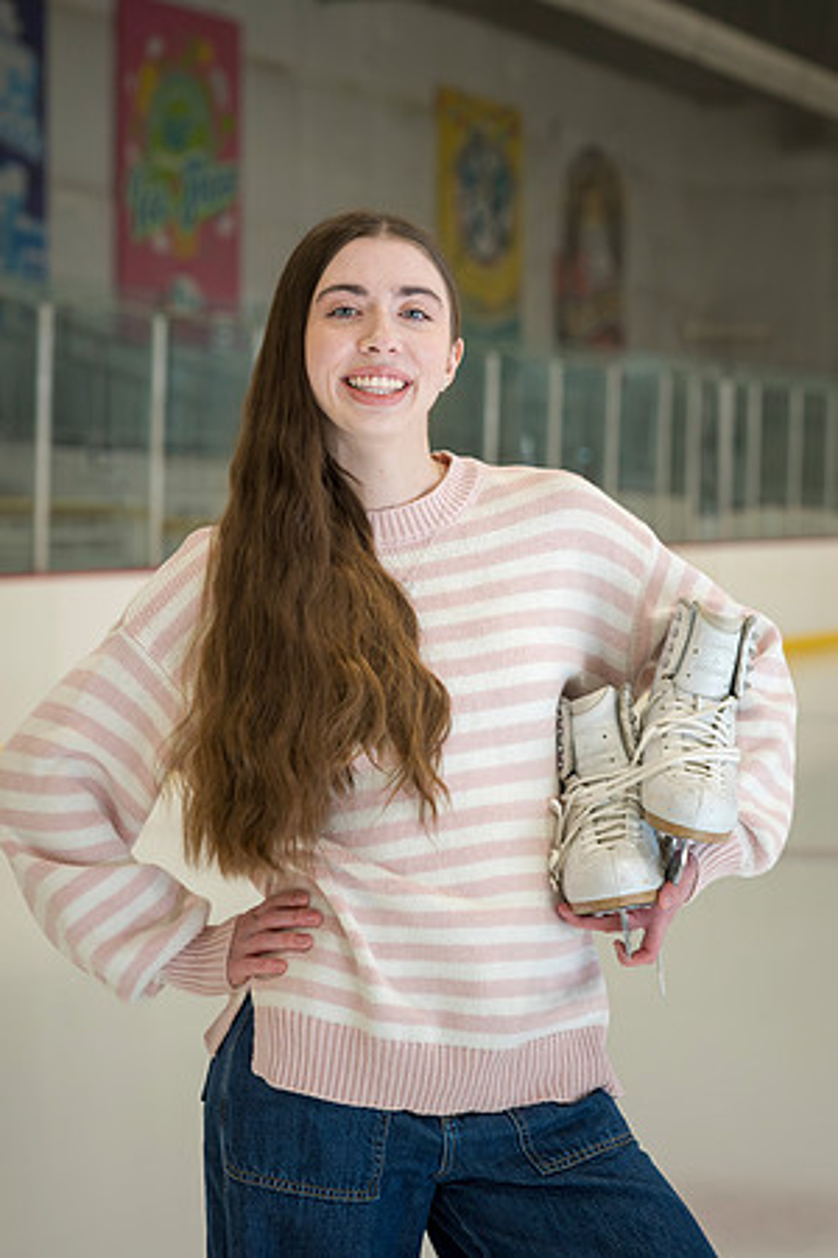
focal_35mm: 85
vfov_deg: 23.9
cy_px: 629
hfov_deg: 16.1
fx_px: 2968
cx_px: 419
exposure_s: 1/250
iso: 1000
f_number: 5
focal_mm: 85
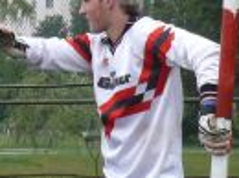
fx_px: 1950
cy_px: 78
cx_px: 112
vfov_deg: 5.2
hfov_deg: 7.0
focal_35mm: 283
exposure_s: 1/200
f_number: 5.6
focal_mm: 10.8
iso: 100
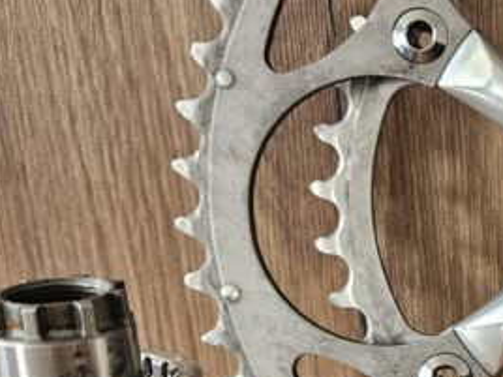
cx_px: 739
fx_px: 1279
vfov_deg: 16.3
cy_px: 405
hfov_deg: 19.6
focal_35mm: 88
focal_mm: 5.4
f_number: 1.8
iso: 250
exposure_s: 1/142
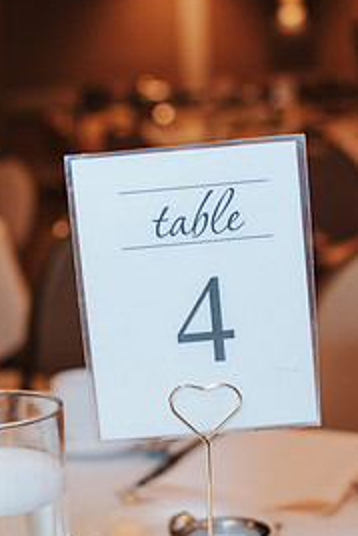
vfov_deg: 23.1
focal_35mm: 88
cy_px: 326
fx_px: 1311
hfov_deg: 15.6
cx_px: 190
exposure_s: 1/200
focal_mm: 35
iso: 800
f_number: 3.2
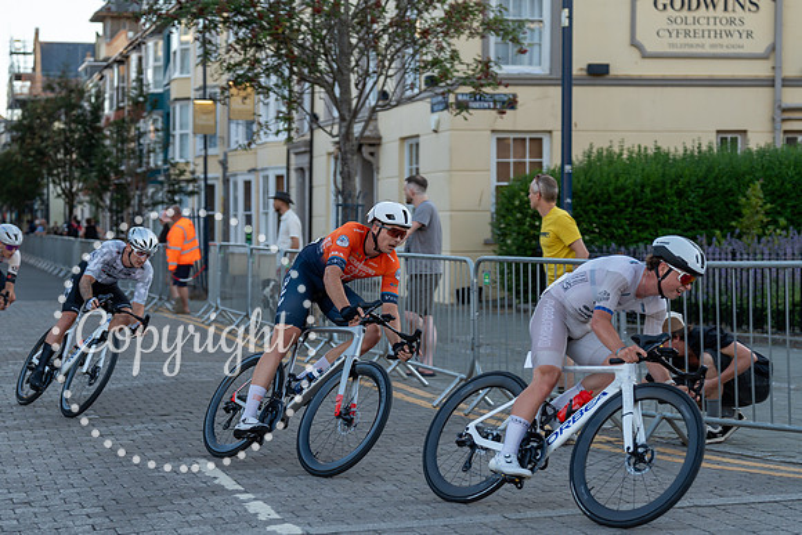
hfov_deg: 28.1
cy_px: 268
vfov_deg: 18.9
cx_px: 401
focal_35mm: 72
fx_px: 1604
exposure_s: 1/800
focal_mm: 72
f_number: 3.2
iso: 400
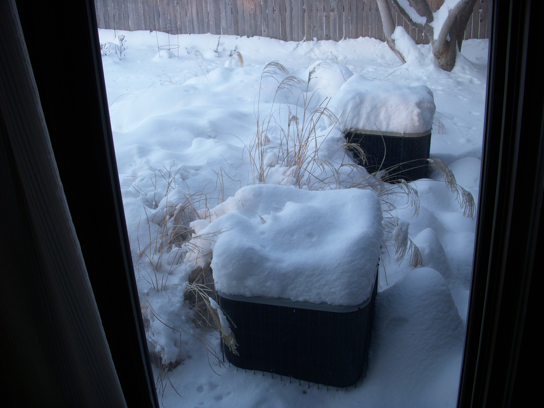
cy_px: 204
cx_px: 272
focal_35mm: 38
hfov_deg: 49.0
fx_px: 597
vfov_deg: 37.7
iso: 100
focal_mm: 6.3
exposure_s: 1/100
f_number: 3.3
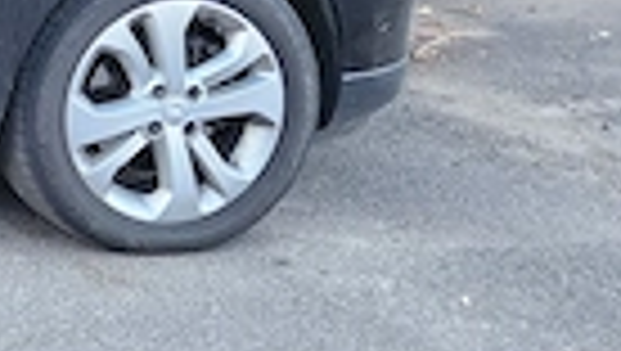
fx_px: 1797
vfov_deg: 10.7
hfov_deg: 15.3
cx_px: -666
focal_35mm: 109
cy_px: -189
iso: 200
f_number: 1.8
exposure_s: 1/120
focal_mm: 5.4
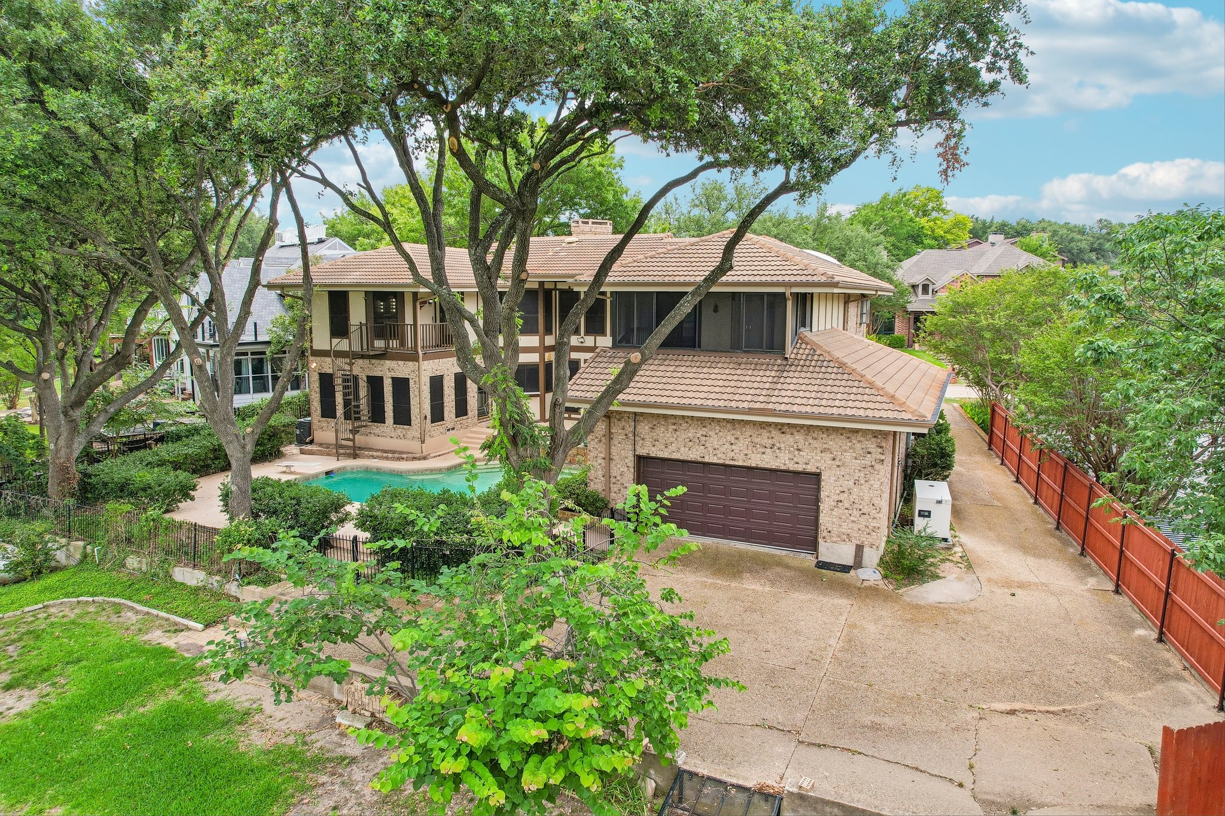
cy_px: 408
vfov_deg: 57.2
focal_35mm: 22
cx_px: 612
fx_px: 748
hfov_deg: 78.6
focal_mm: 8.4
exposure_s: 1/730
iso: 100
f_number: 2.8
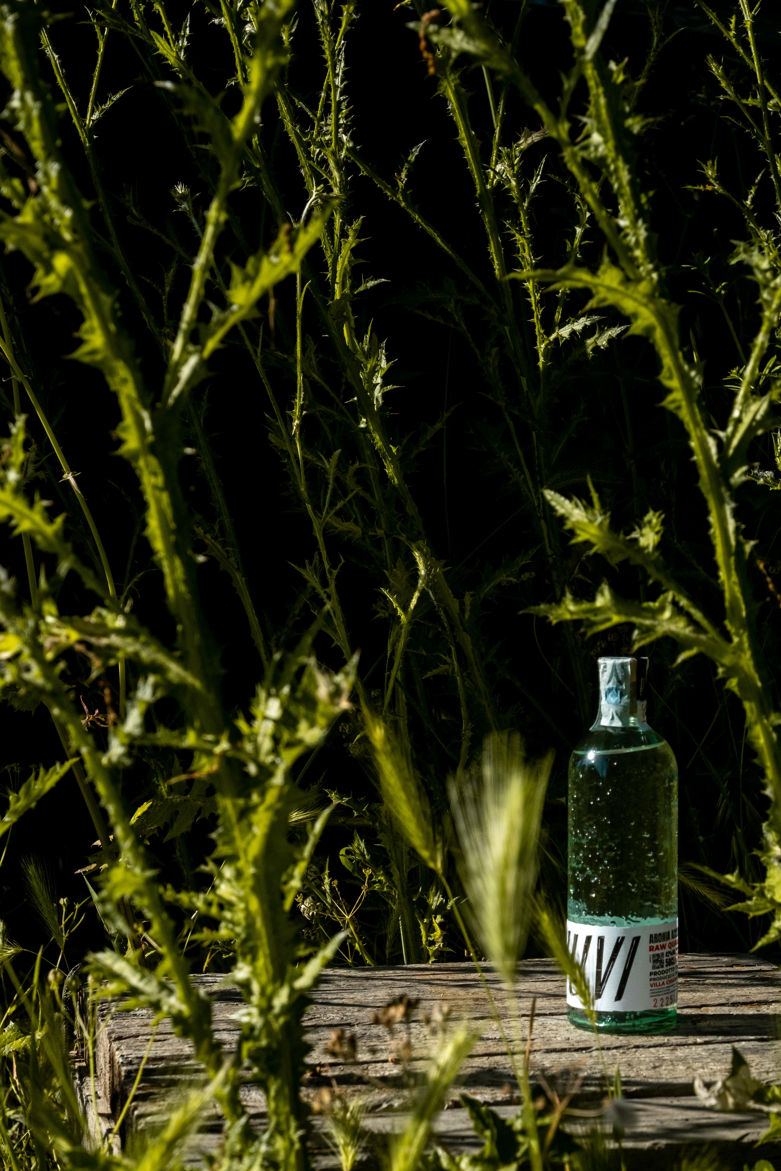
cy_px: 586
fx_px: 2213
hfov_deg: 20.0
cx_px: 390
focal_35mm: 68
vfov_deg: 29.7
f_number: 7.1
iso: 1250
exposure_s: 1/1600
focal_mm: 45
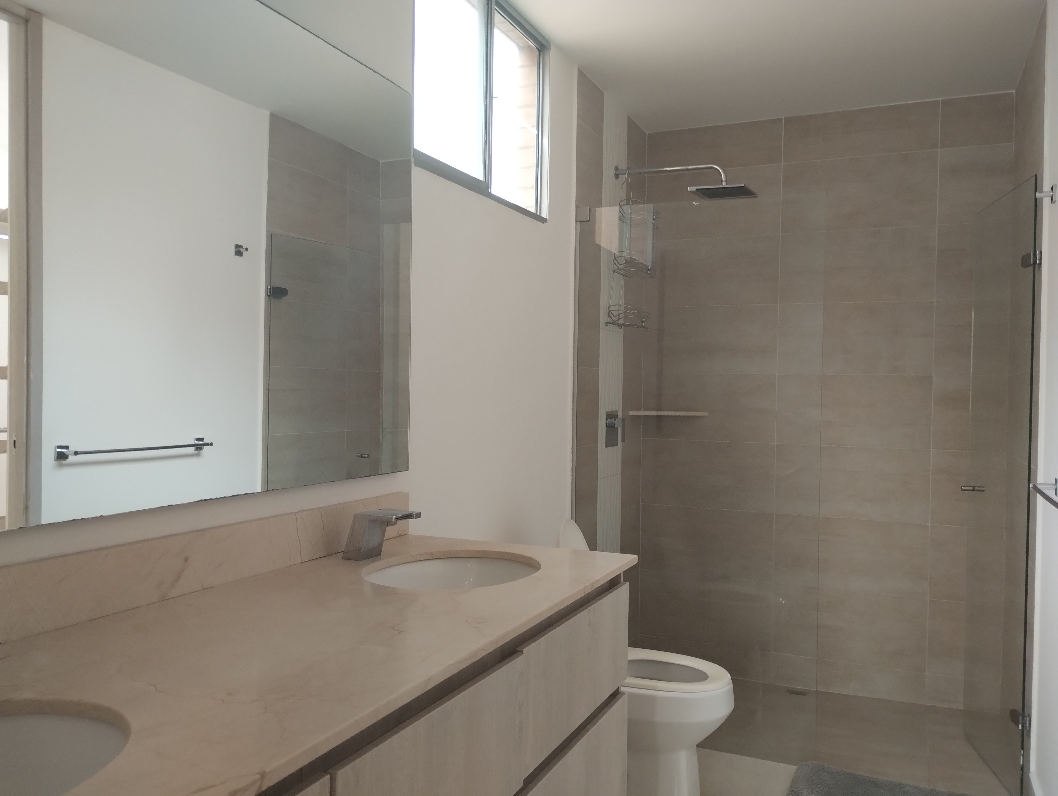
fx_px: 857
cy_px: 398
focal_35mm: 28
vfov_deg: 49.9
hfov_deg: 63.4
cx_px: 529
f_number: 1.8
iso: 822
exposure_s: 1/24
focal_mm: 4.27
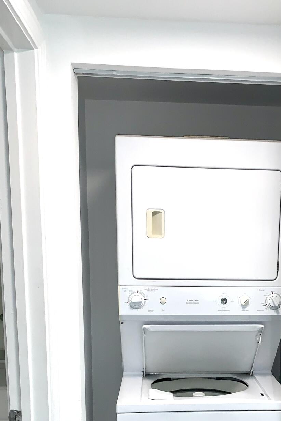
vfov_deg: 42.5
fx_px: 515
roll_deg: -0.9
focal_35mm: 44
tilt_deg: -8.6
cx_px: 202
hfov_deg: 30.1
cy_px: 337
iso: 64
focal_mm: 4.25
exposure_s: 1/113
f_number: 1.8
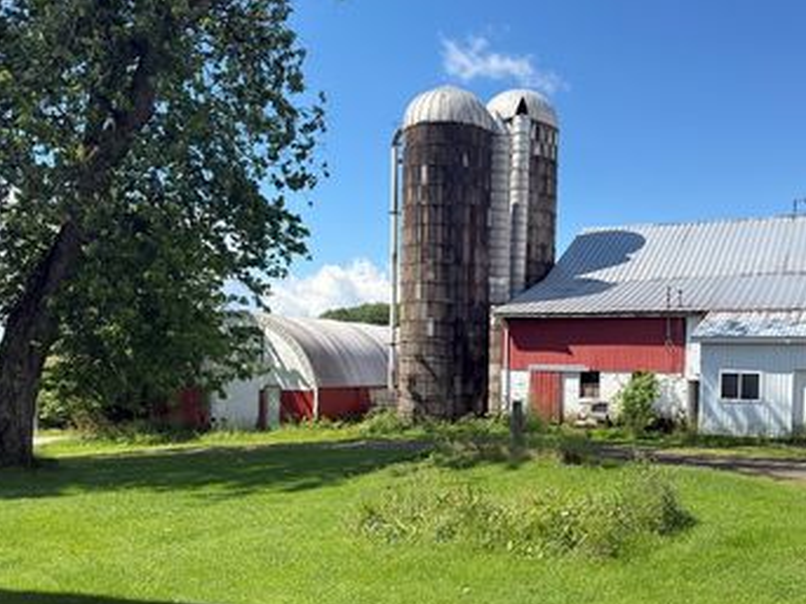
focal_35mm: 35
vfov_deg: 40.4
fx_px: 815
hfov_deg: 52.2
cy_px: 382
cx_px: 496
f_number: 1.78
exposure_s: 1/2985
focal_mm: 6.76
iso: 64
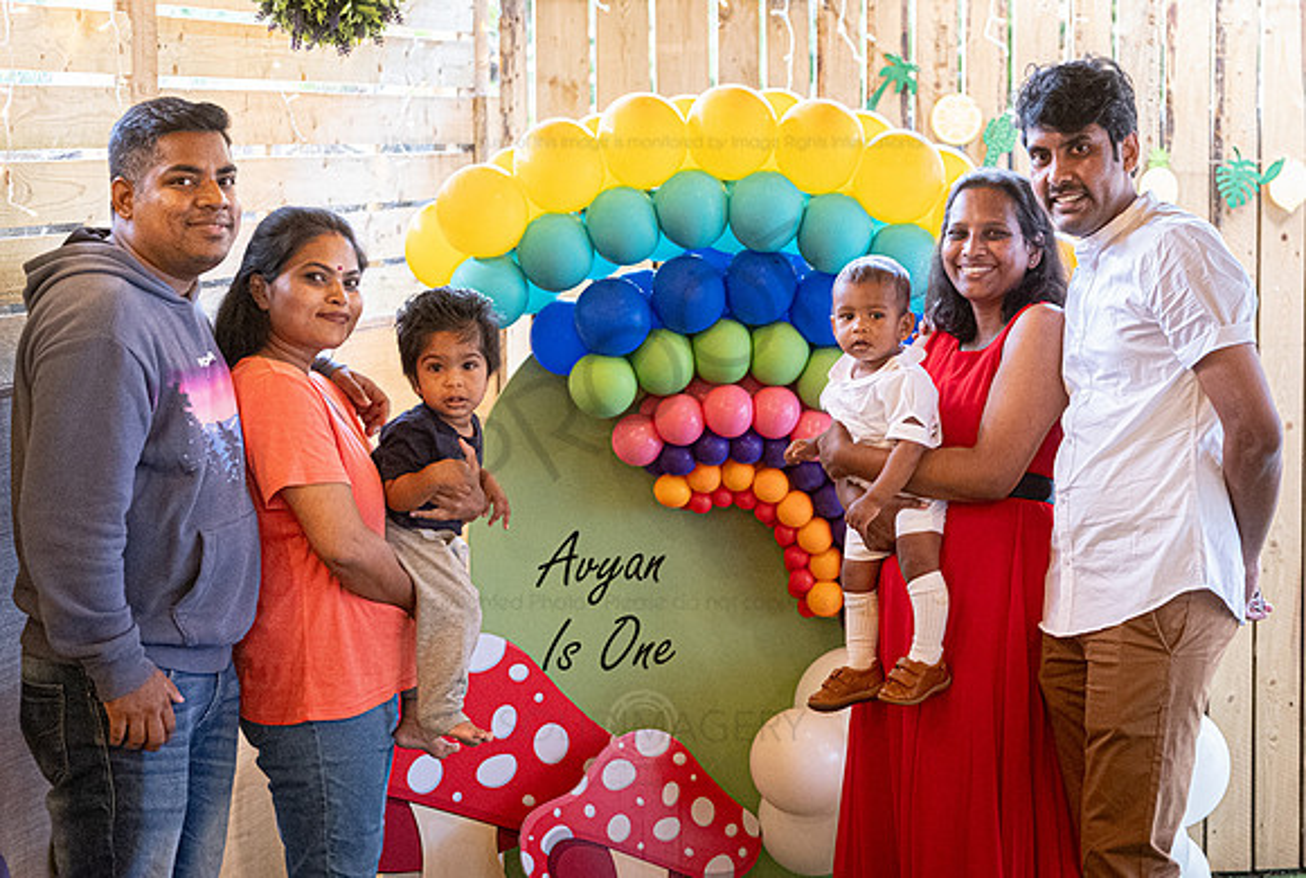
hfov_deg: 24.1
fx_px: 3055
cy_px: 411
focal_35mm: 84
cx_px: 717
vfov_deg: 16.4
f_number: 2.8
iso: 3200
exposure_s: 1/60
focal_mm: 50
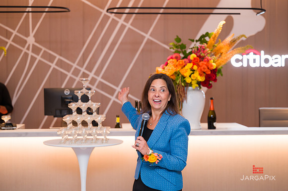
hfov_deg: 25.4
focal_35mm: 80
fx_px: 640
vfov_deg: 17.0
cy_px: 91
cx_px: 151
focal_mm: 76
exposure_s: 1/160
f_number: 3.2
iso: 800
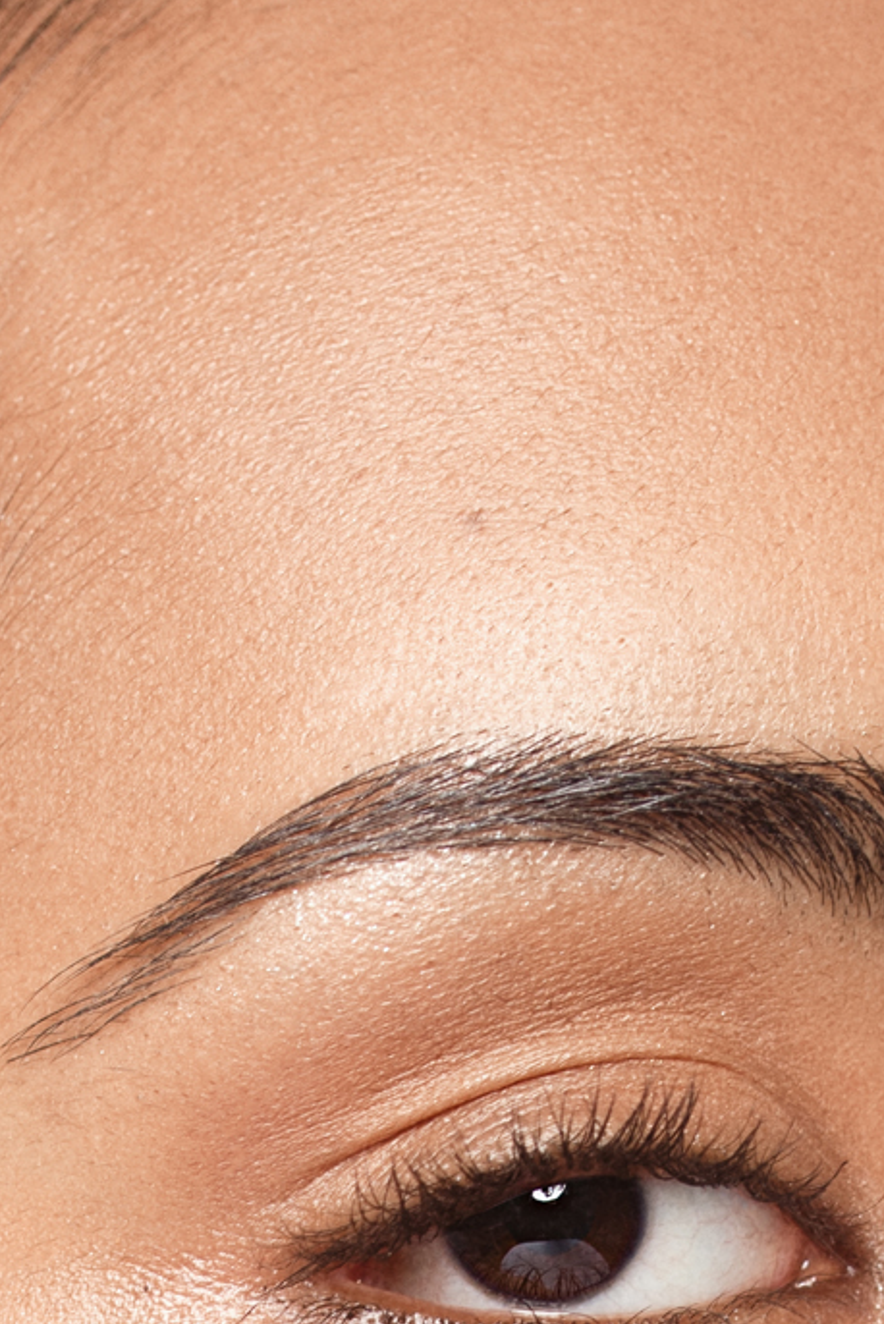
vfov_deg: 5.0
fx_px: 14975
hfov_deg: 3.4
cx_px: 385
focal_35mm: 407
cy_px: 2088
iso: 100
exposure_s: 1/125
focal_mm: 90
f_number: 4
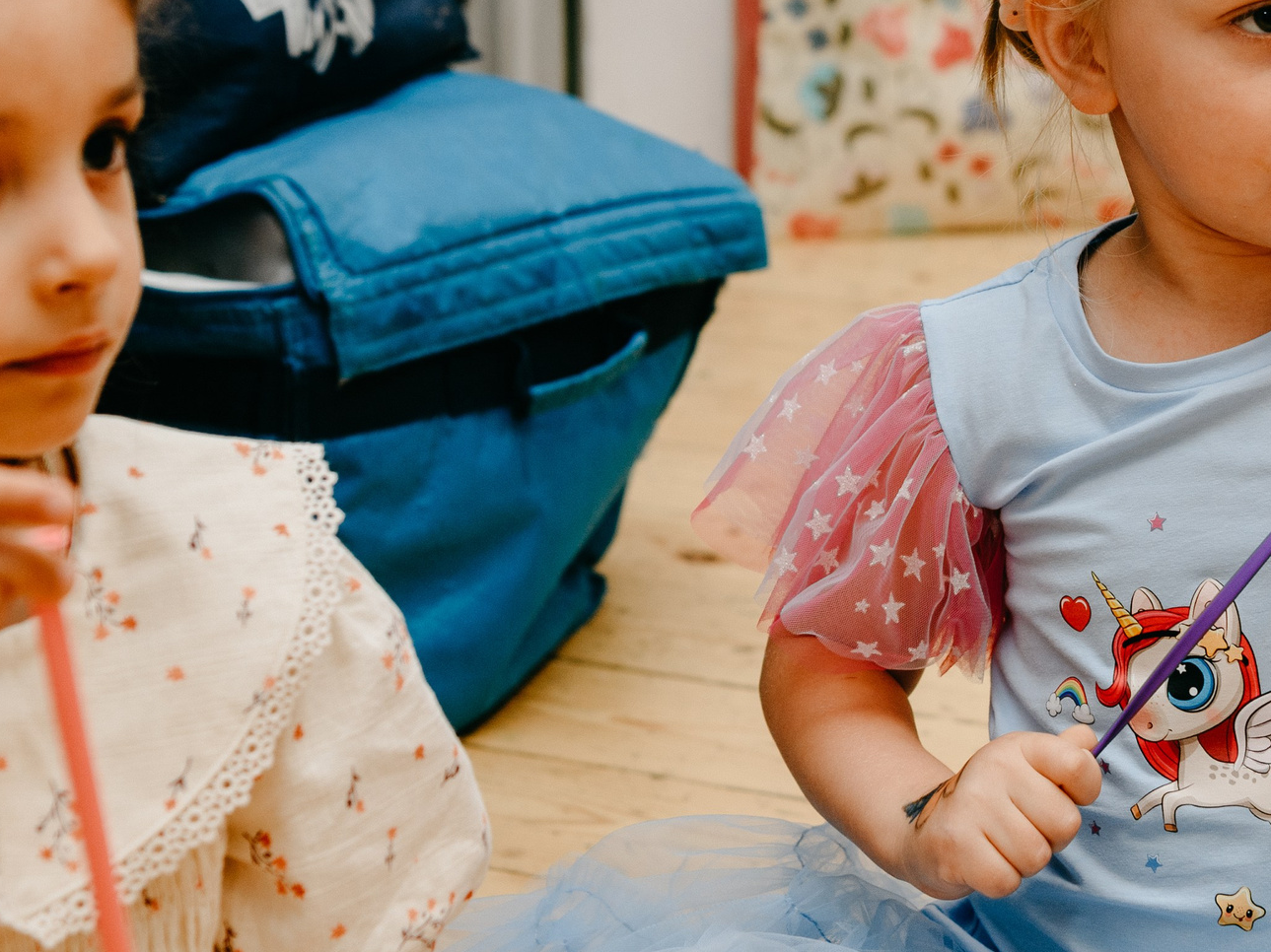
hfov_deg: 18.3
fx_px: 3928
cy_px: 177
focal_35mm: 107
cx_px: 932
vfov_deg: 13.7
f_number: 4
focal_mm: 48
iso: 125
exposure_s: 1/160
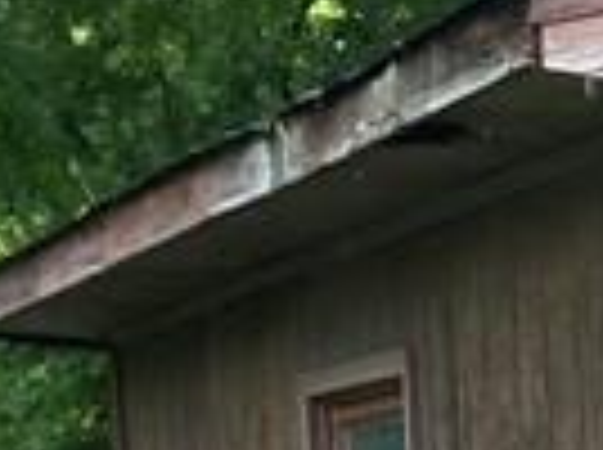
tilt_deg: -8.1
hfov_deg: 7.7
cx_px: 2205
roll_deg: -1.5
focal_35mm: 199
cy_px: 1197
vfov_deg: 6.9
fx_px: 3460
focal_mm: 4.25
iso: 32
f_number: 1.8
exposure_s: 1/268
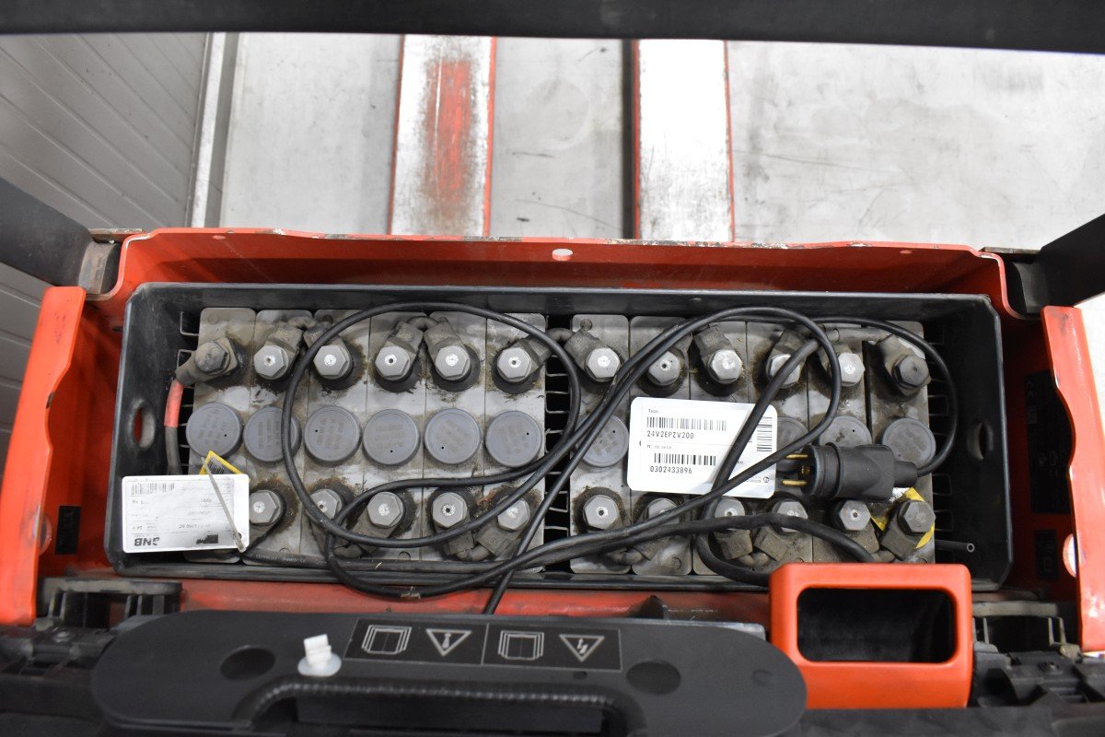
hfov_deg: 67.4
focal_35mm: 27
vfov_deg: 47.9
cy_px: 368
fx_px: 829
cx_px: 552
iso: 1600
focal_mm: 18
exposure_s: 1/30
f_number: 5
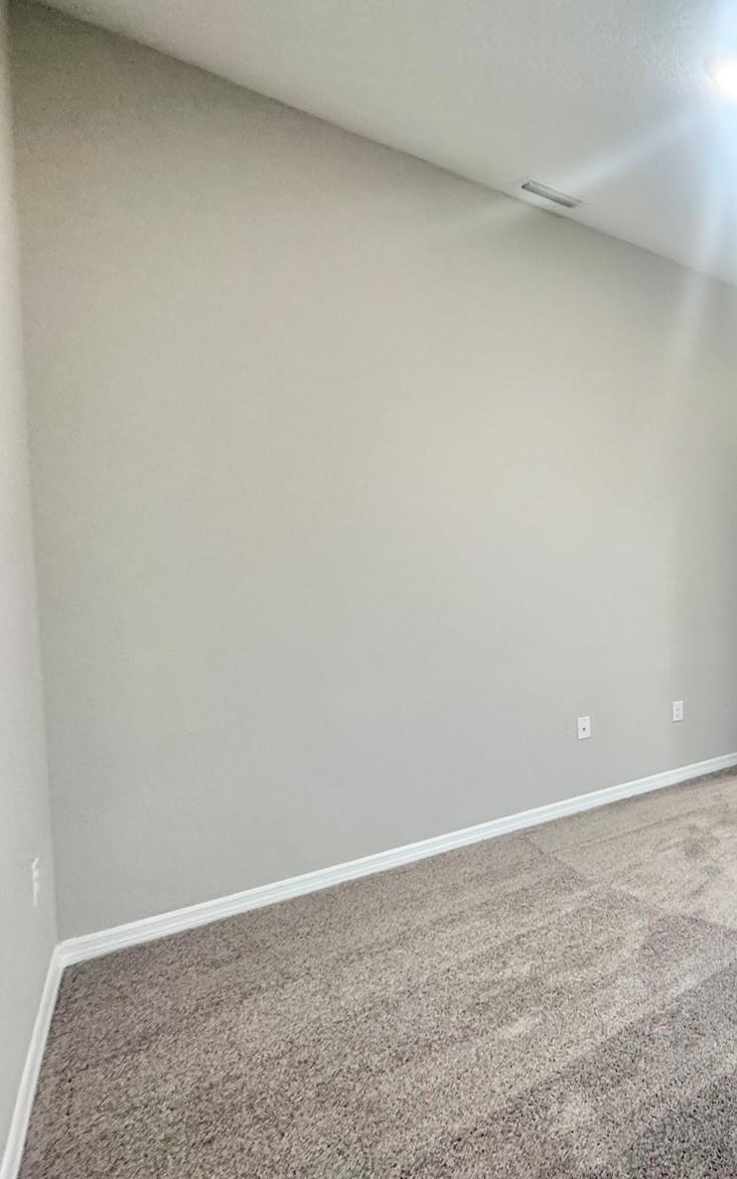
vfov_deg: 85.1
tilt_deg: -3.2
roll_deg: -0.1
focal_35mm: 20
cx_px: 786
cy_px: 591
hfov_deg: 46.4
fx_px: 643
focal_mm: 2.22
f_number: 2.2
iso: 320
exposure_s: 1/60
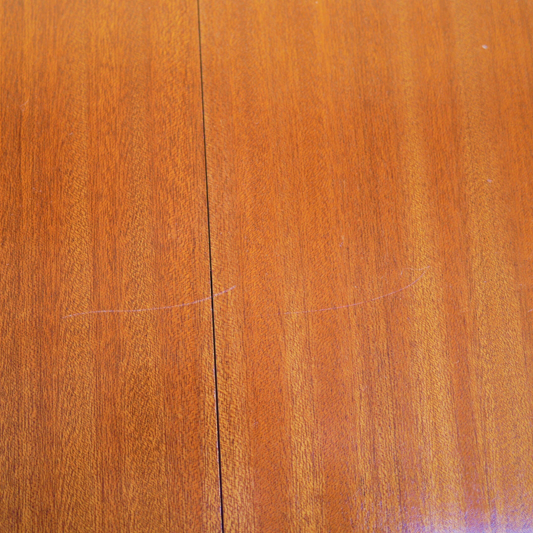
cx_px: 185
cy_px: 266
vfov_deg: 35.4
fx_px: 836
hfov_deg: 35.1
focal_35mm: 48
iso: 200
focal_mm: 20
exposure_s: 1/60
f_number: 1.7
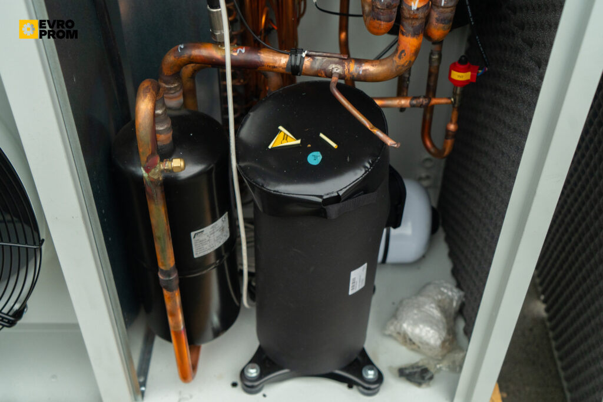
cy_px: 201
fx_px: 670
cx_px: 302
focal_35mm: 40
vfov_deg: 33.4
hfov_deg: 48.5
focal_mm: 40
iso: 800
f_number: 4
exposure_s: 1/80
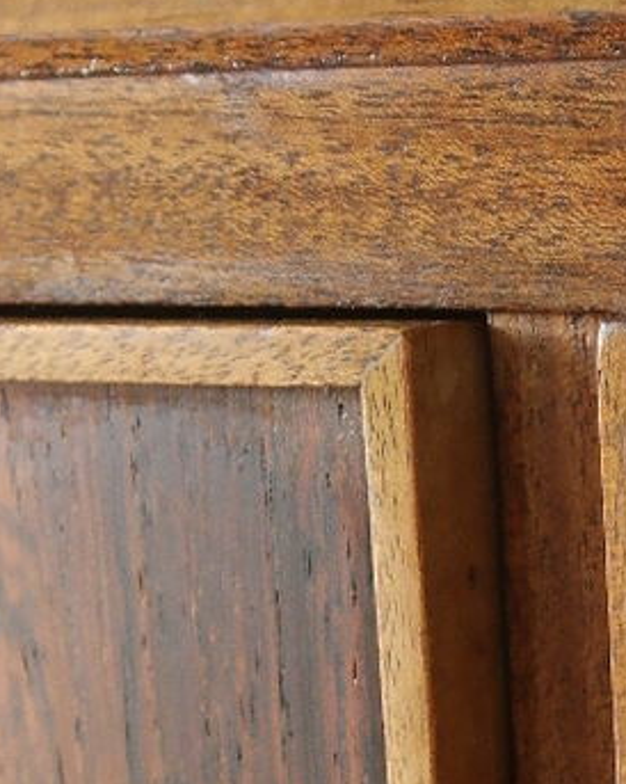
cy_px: 1431
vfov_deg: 12.4
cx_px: 747
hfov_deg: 10.7
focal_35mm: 142
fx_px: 3292
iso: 800
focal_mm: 20
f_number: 5.6
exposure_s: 1/25
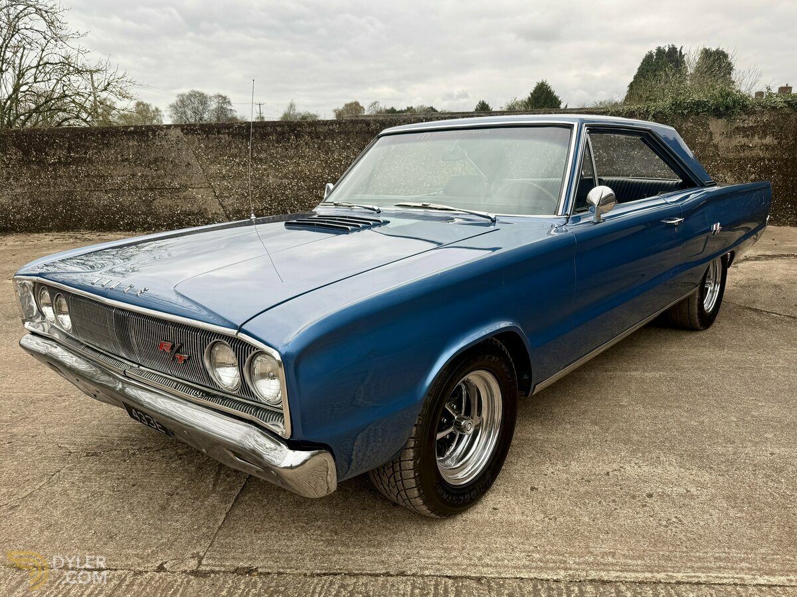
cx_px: 398
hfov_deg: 71.6
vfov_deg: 56.8
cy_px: 298
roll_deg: +2.6
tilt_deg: -16.8
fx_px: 553
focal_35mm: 24
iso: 80
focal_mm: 6.76
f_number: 1.78
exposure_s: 1/443
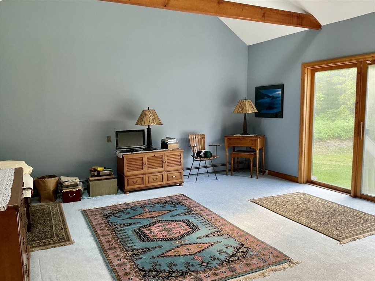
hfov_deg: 63.4
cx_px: 188
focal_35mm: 28
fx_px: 303
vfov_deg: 49.7
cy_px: 140
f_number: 1.8
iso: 64
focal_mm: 3
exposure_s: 1/62
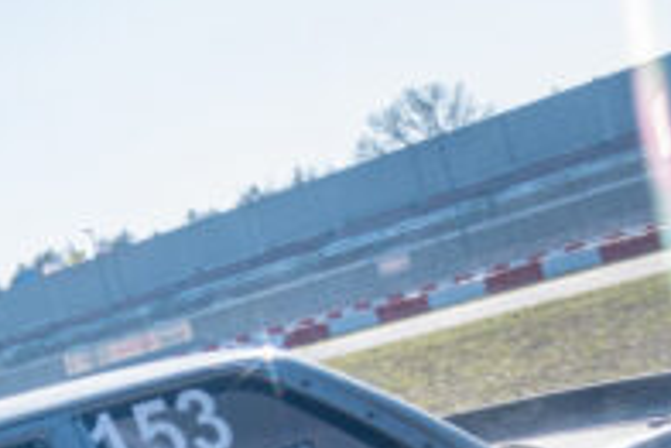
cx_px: -92
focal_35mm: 138
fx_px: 2574
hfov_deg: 14.5
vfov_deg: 9.6
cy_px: 728
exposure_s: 1/1250
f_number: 3.8
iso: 160
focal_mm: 23.5
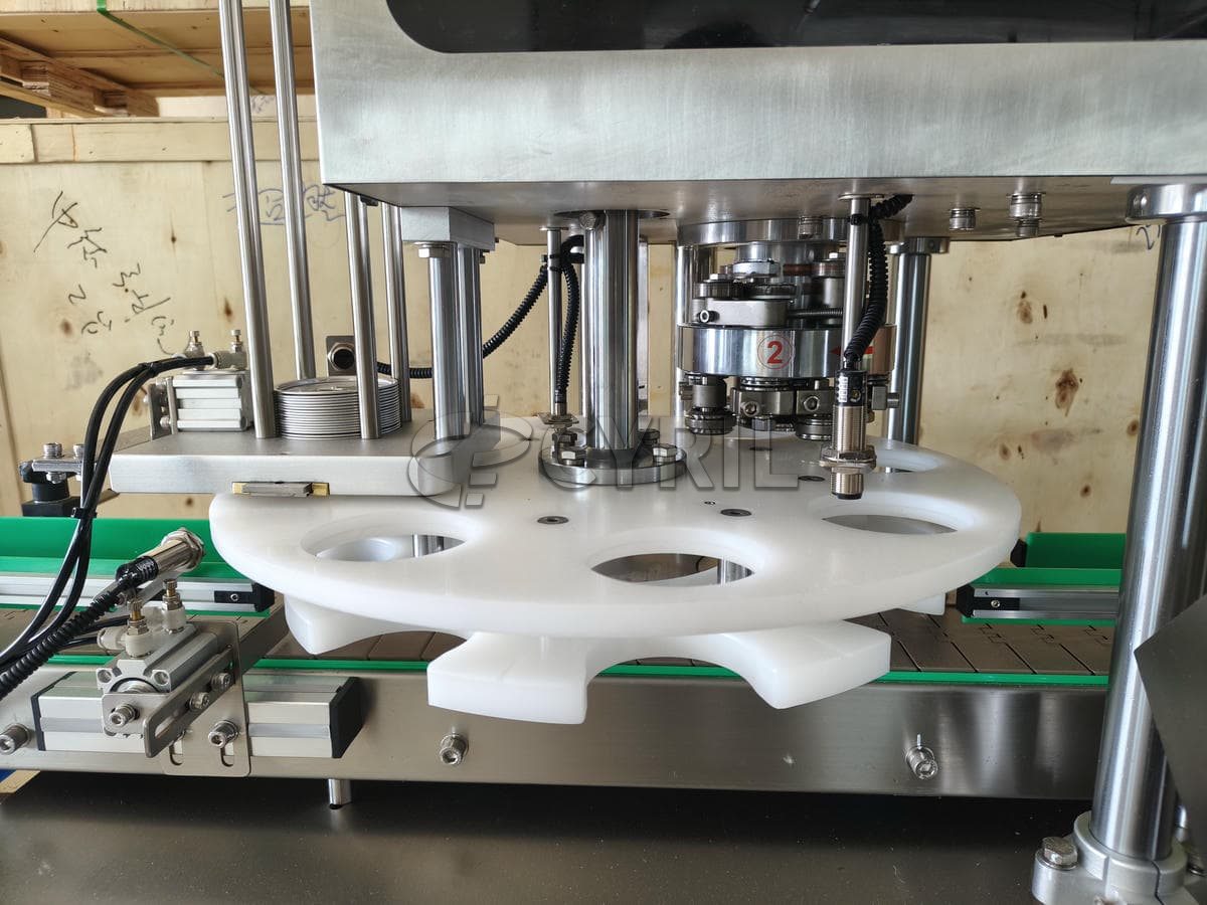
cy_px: 452
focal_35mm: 23
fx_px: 802
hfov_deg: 73.9
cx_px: 604
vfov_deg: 58.9
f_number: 1.88
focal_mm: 5.56
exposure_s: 1/50
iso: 200
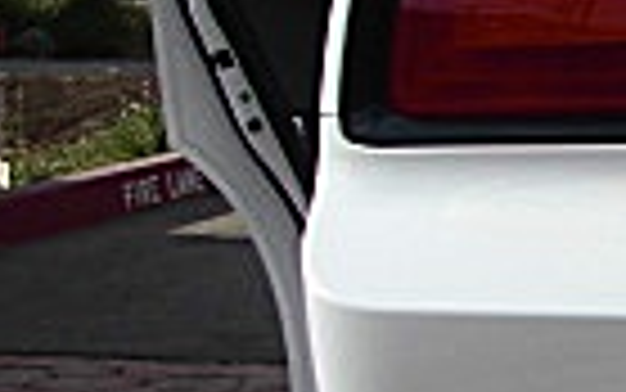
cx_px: 1428
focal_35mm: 176
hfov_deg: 10.5
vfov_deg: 7.5
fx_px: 3004
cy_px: 320
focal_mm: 6.3
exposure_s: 1/1000
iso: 50
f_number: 2.8
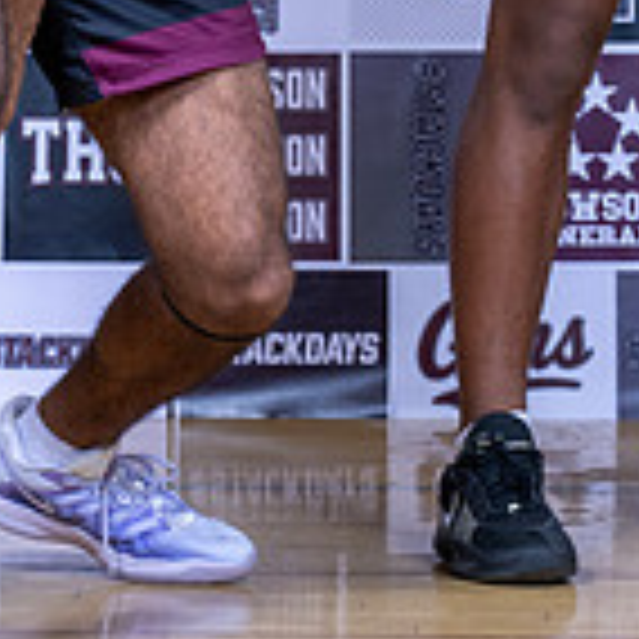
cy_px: -213
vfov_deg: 6.0
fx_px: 6077
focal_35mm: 291
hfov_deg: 6.0
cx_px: 637
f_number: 5.6
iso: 250
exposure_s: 1/160
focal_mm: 70
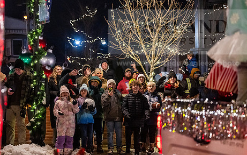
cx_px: 92
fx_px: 673
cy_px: 75
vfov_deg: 13.1
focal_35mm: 100
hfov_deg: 20.8
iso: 4000
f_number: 2.8
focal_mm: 78
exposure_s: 1/250
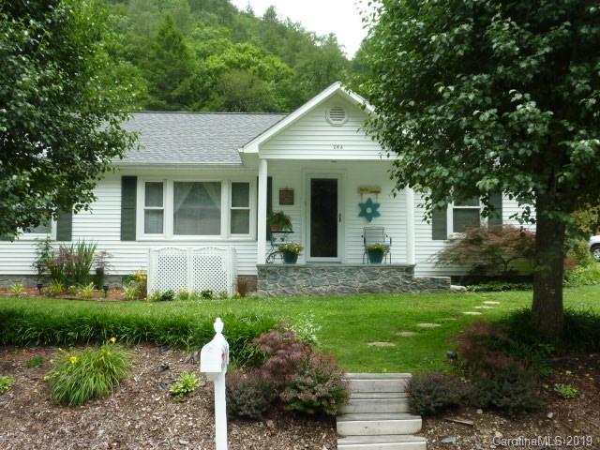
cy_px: 225
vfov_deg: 40.7
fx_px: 607
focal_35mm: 35
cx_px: 300
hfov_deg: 52.6
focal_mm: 4.1
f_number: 4
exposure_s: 1/250
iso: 80
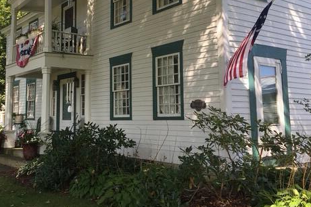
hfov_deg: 45.7
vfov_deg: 31.6
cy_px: 69
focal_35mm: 42
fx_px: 363
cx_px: 102
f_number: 2.2
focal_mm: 4.15
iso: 32
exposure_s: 1/520
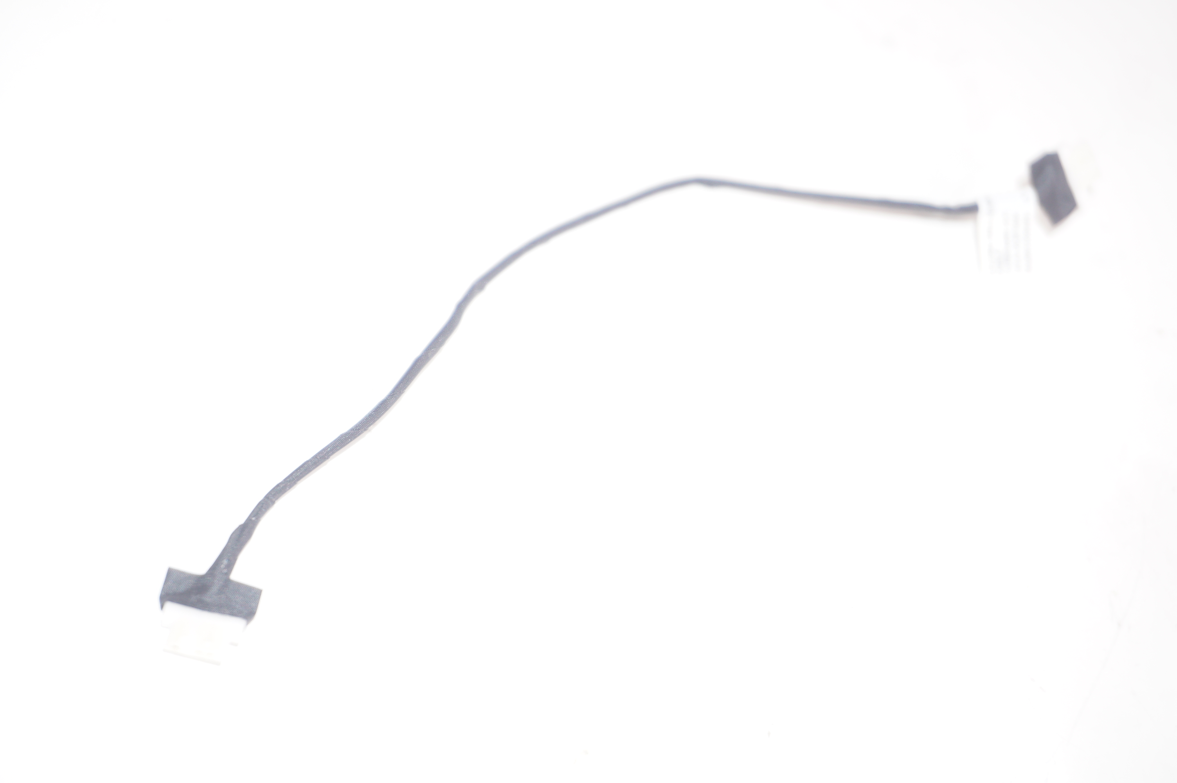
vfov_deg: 20.1
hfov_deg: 29.9
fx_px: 2205
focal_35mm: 68
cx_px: 588
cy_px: 392
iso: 320
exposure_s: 1/160
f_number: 5.6
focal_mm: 45
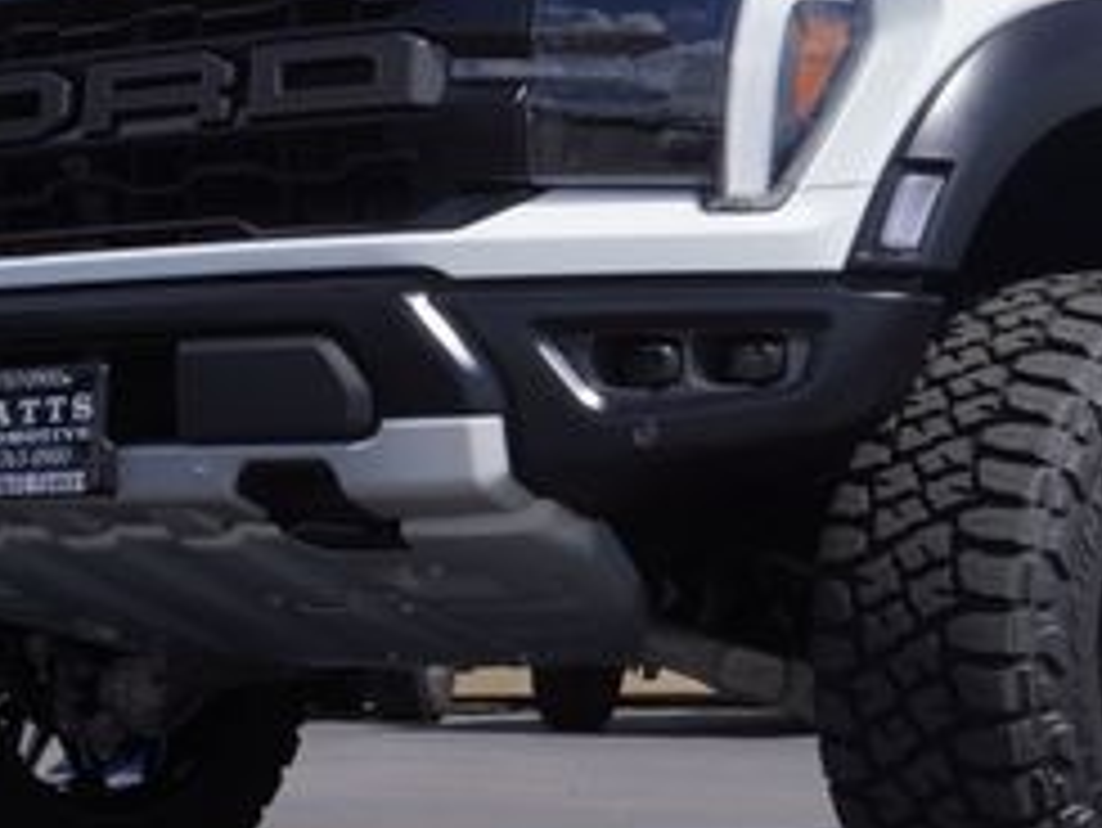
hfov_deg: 17.8
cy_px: 248
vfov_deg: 13.5
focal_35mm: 109
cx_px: 922
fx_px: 3480
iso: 100
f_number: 9
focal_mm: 29
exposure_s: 1/320
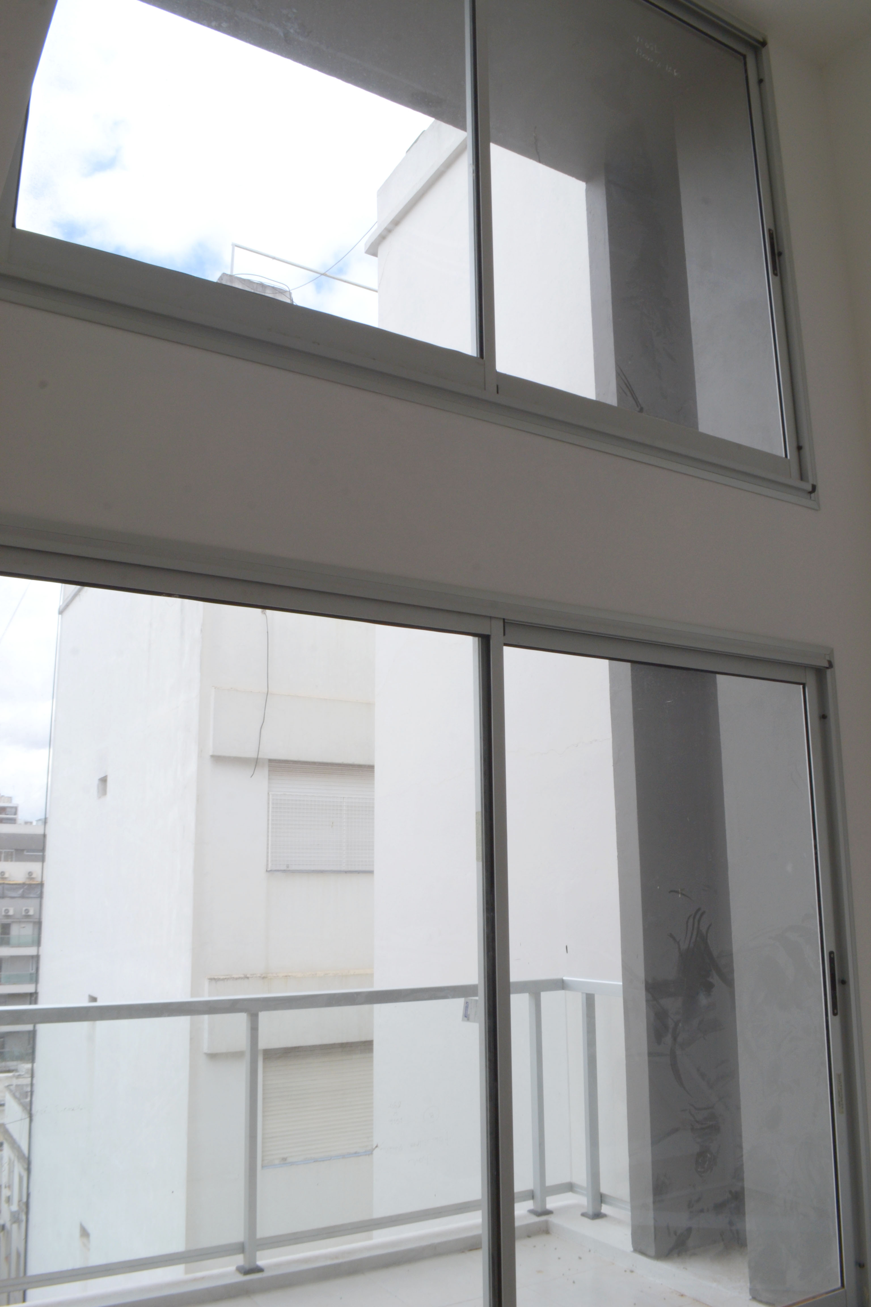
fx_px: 980
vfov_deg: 67.4
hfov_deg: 47.9
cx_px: 436
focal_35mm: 27
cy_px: 654
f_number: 18
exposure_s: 1/60
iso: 200
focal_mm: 18
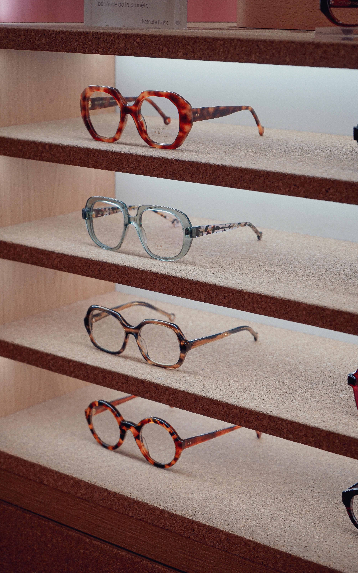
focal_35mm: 72
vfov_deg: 28.6
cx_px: 169
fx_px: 1124
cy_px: 285
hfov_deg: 18.1
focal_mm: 70
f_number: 5.6
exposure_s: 1/100
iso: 500
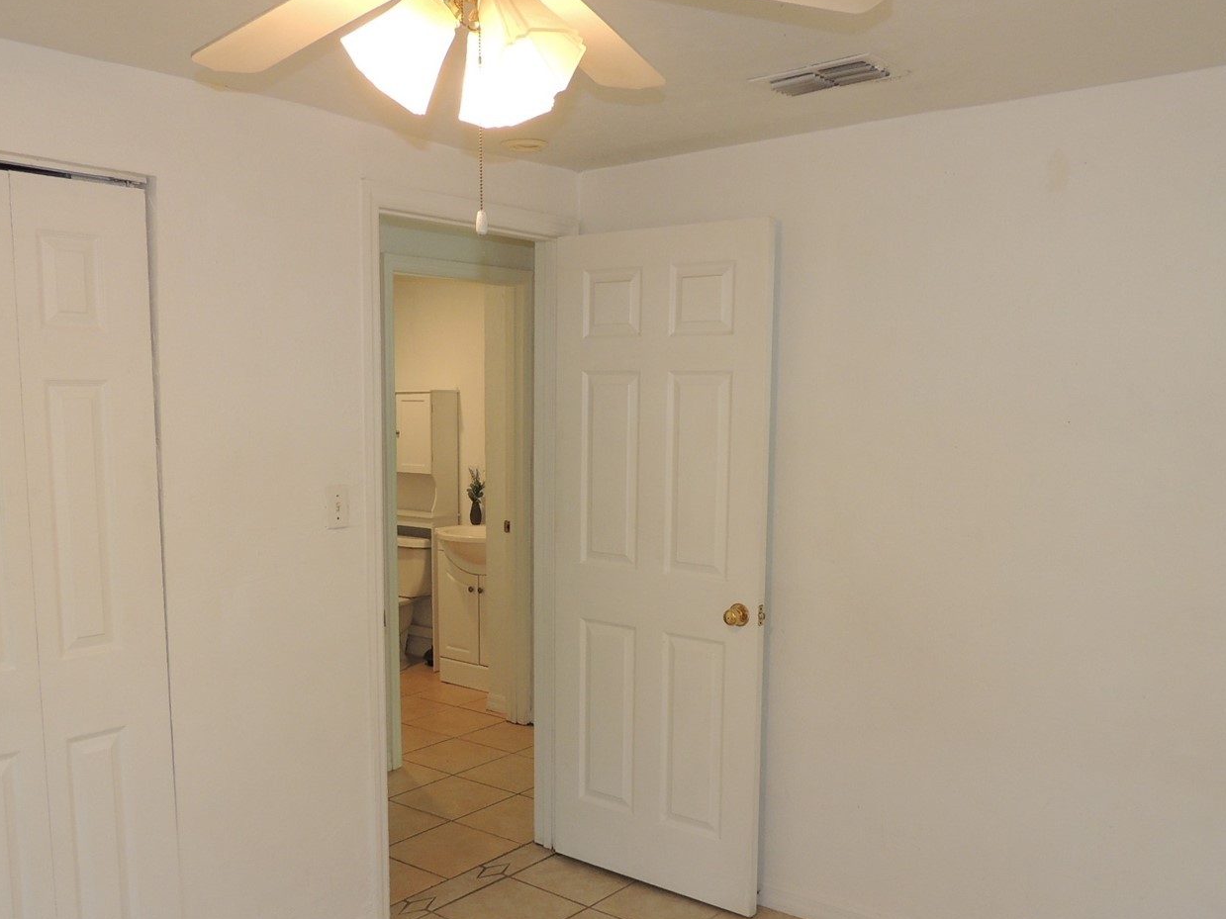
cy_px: 534
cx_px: 580
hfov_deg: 58.3
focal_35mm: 31
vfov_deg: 45.3
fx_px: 1098
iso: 160
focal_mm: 4.3
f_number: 3
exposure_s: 1/40
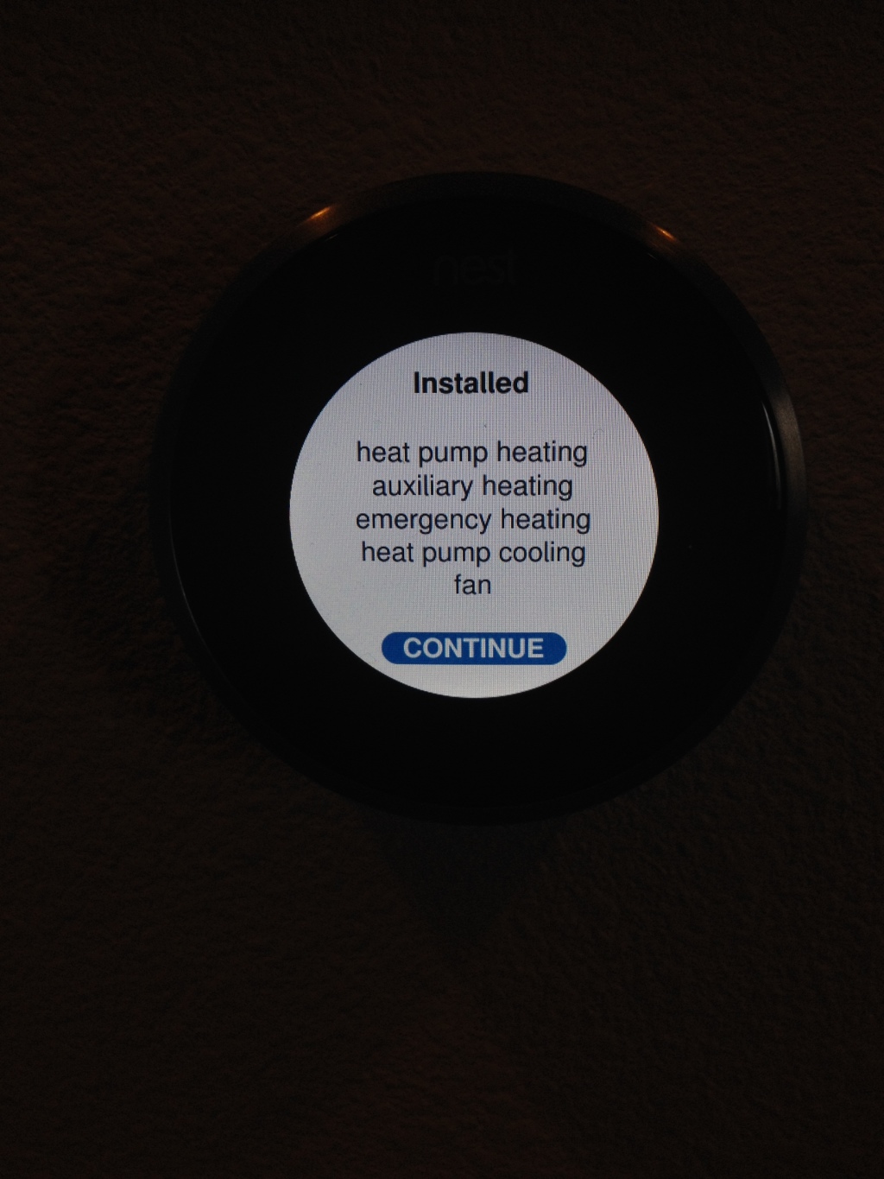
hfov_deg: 40.7
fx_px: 1192
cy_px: 590
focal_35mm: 35
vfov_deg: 52.6
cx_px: 442
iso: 50
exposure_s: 1/120
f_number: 2.4
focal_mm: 4.28
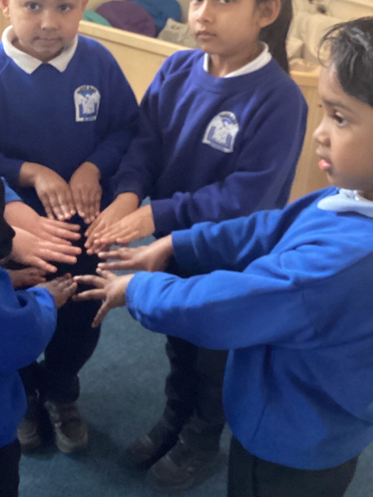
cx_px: 104
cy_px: 174
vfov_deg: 38.6
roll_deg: -1.0
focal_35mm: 49
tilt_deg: -28.0
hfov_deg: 29.3
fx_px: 704
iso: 400
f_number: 2.4
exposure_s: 1/33
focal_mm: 3.3
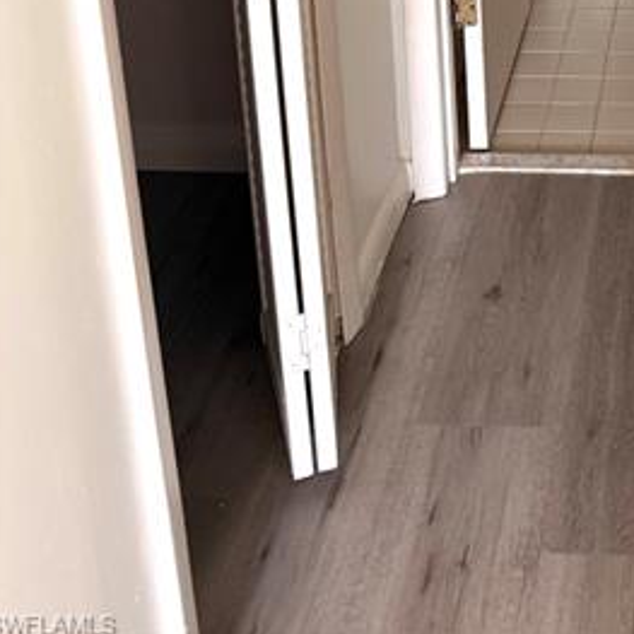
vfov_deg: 23.1
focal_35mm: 62
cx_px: 675
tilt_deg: -15.2
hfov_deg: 25.9
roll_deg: +0.8
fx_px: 1285
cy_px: -284
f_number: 1.78
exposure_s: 1/60
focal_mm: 6.76
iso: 125
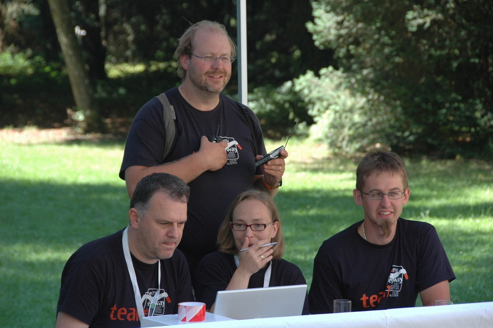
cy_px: 164
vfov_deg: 6.8
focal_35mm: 202
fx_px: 2770
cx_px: 246
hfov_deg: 10.2
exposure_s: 1/160
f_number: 7.1
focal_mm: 135
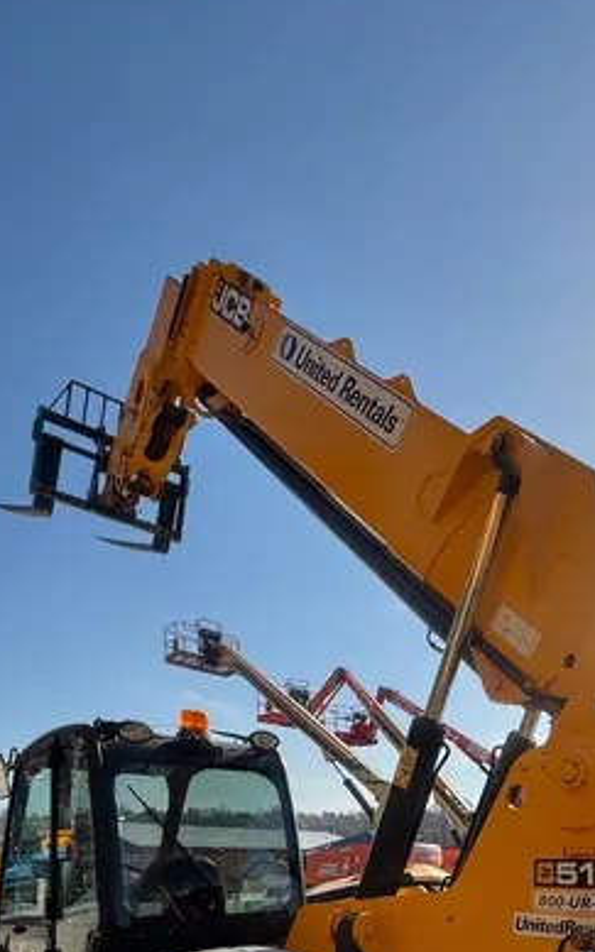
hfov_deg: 43.0
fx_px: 727
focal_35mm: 28
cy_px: 824
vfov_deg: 58.6
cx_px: 451
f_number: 2.2
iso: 50
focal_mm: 2.22
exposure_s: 1/1927
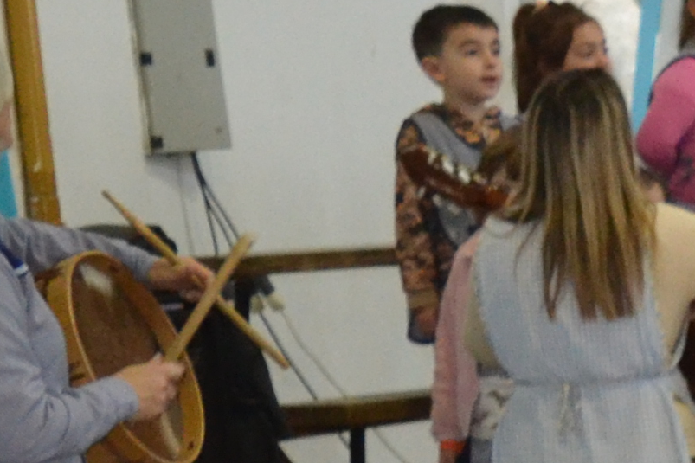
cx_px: 1715
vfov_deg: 8.5
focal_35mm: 155
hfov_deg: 11.0
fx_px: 2992
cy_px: 843
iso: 1600
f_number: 3.5
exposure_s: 1/60
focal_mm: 18
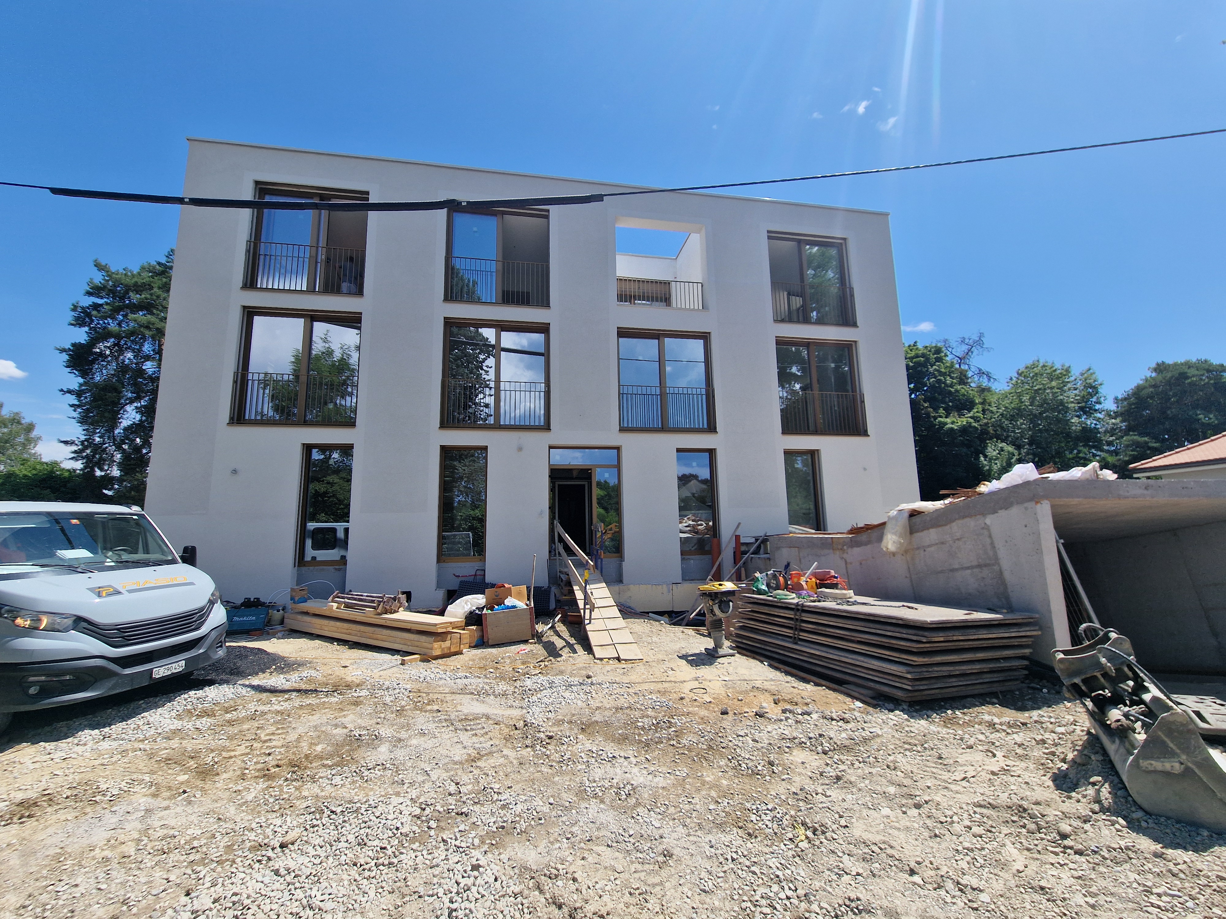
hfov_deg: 106.2
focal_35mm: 13
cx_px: 613
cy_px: 460
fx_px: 460
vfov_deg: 89.9
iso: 50
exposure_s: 1/2616
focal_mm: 2.2
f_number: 2.2
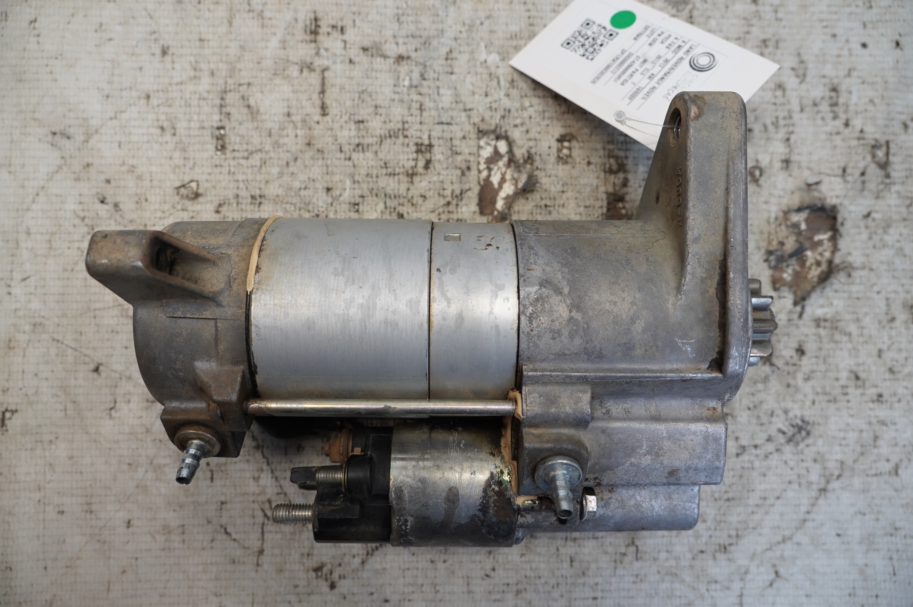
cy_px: 304
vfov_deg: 53.0
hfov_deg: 73.8
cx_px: 456
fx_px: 608
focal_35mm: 24
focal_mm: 16
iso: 400
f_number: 4
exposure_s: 1/160
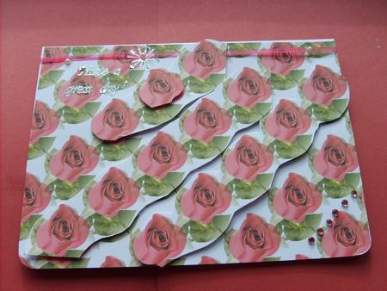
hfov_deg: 52.6
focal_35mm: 35
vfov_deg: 40.7
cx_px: 194
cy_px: 146
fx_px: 392
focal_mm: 5.8
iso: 50
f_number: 2.8
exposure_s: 1/250
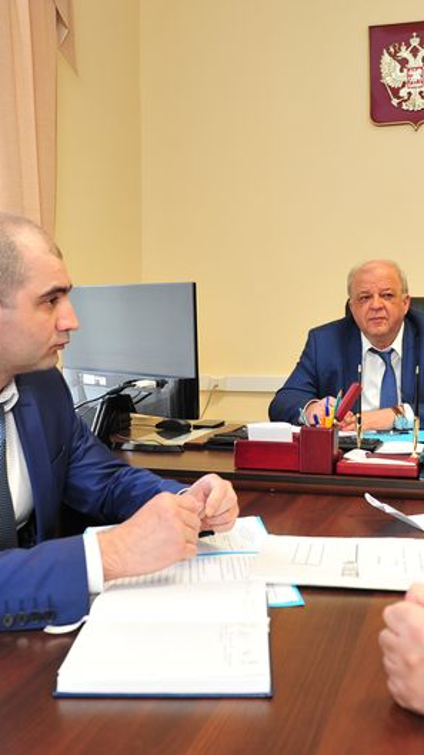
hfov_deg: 31.0
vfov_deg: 52.8
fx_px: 761
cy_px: 377
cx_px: 266
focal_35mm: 38
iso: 2000
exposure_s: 1/125
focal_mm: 24
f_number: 5
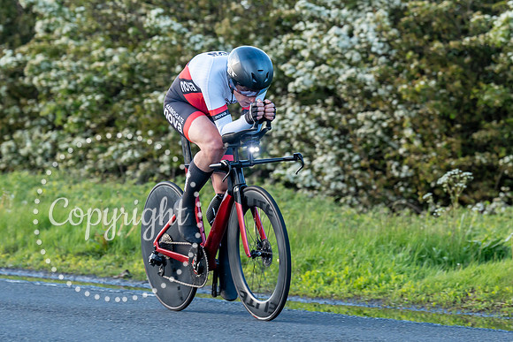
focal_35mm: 261
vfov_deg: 5.3
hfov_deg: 7.9
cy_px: 79
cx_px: 264
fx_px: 3726
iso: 640
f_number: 3.5
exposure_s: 1/800
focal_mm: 150
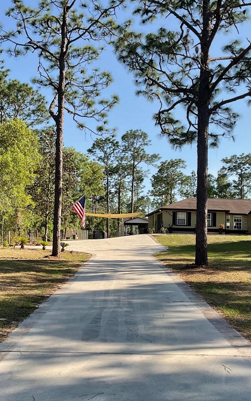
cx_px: 109
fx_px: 504
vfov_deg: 43.5
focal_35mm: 46
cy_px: 213
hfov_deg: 28.0
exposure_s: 1/1098
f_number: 1.8
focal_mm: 3
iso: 16
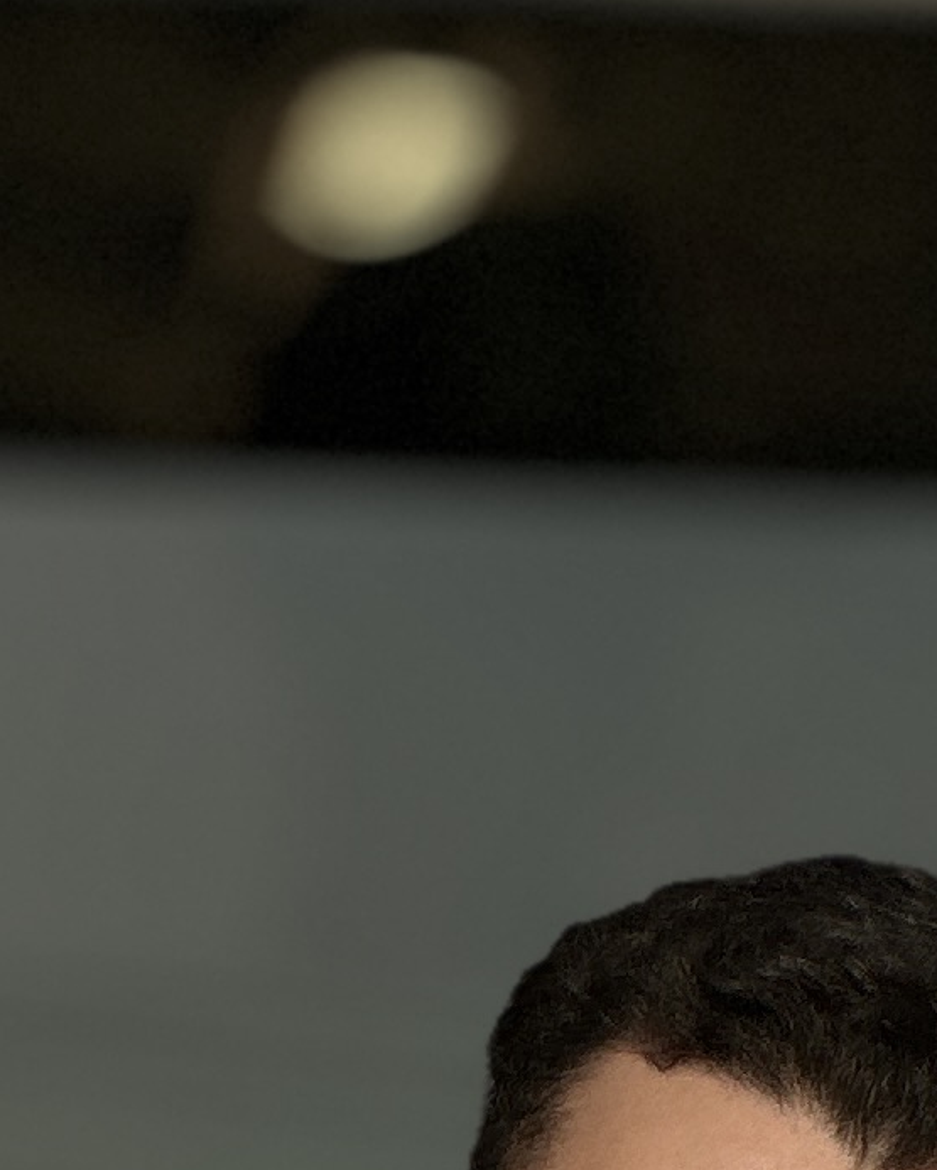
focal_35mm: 437
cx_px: 591
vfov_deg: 4.3
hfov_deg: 3.5
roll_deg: -1.7
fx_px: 15138
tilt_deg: +2.7
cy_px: 2796
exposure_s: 1/1647
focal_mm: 9
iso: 32
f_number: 2.8
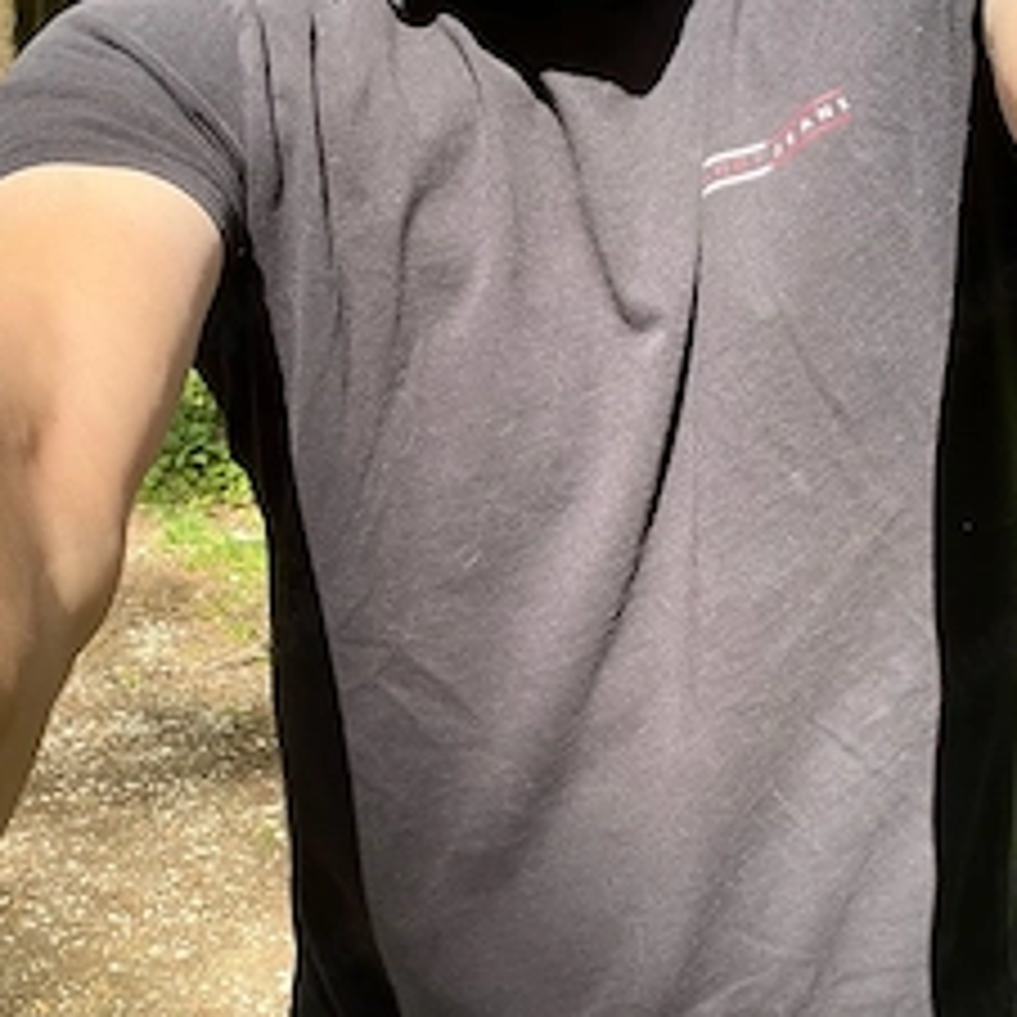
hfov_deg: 35.8
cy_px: 644
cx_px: 374
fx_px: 1562
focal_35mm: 47
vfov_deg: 35.8
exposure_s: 1/198
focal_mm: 2.71
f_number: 2.2
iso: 25
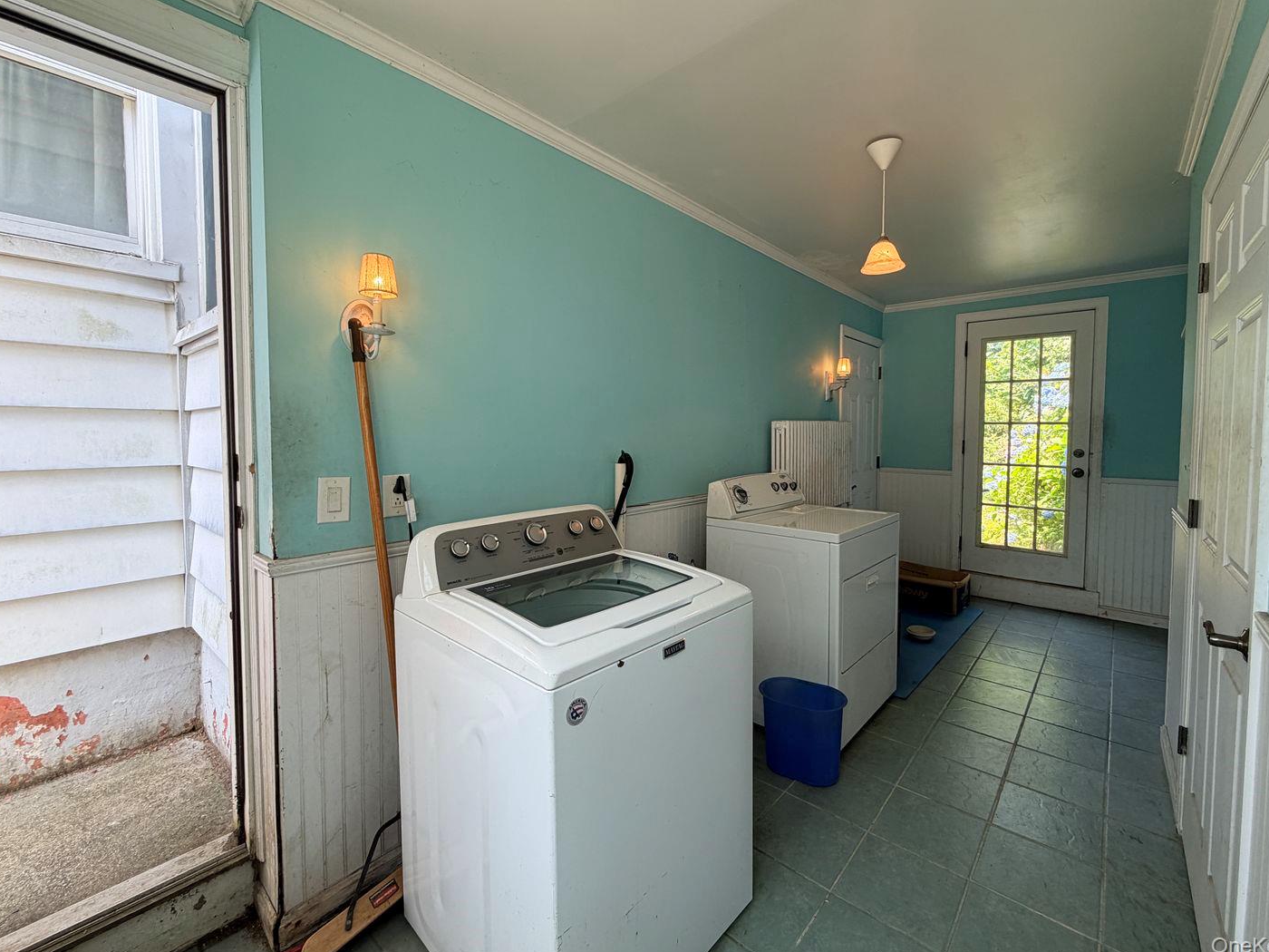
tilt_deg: -2.4
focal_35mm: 15
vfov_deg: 81.7
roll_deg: +0.1
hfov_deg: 98.1
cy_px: 452
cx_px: 670
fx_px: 550
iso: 64
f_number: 2.2
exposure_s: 1/120
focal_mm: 2.22
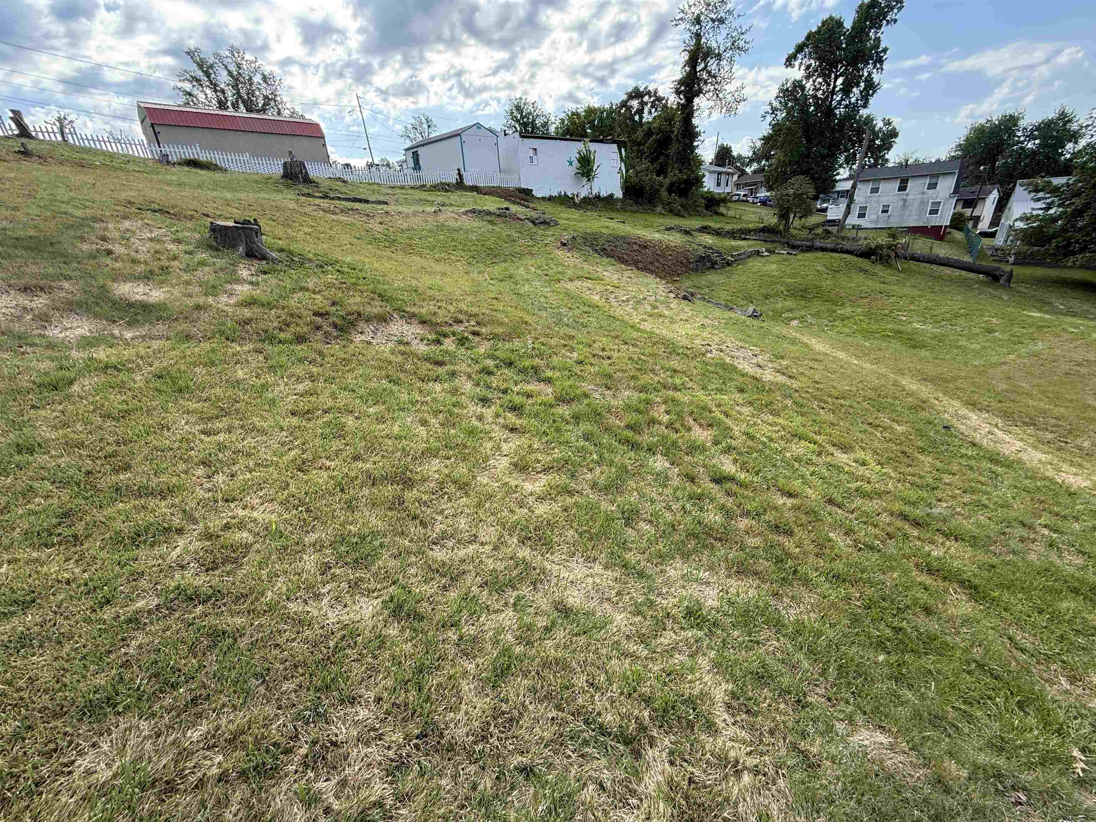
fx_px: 443
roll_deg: +4.2
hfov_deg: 102.1
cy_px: 411
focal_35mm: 14
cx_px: 548
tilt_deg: -23.8
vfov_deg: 85.7
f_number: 2.2
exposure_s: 1/482
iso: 50
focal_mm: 2.22
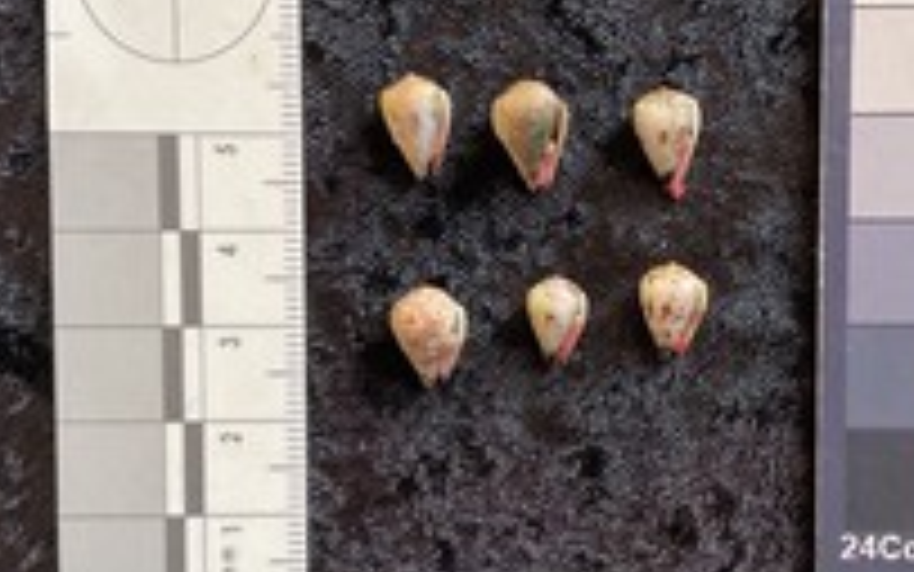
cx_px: 590
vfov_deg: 24.4
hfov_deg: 37.9
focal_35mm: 53
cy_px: 331
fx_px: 1321
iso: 64
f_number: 1.8
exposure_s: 1/100
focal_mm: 3
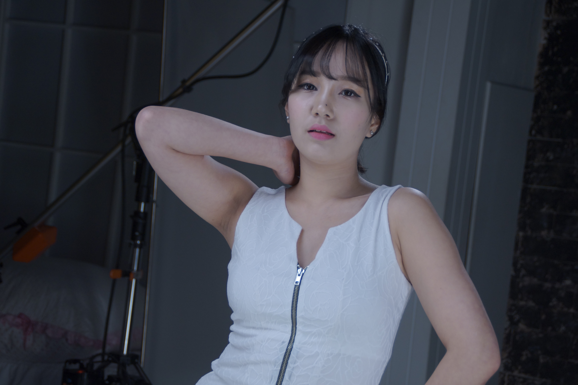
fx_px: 1445
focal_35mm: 90
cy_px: 192
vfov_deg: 15.2
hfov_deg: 22.6
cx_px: 289
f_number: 5.6
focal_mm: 60
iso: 400
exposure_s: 1/200
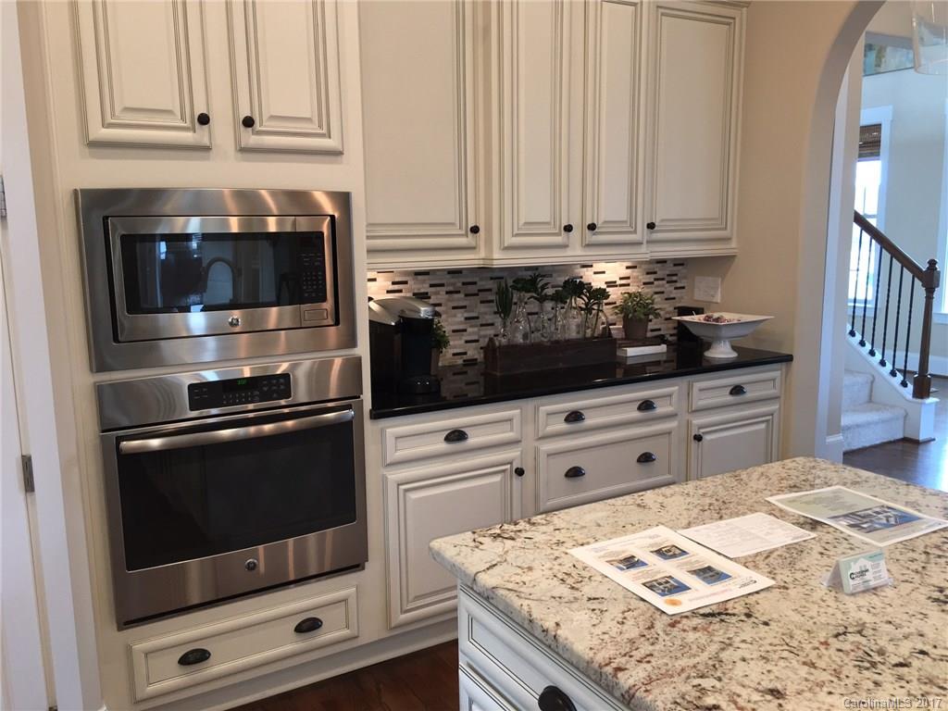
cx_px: 474
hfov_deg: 61.7
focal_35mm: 29
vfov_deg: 48.2
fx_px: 794
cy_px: 356
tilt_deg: -8.5
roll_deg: +0.1
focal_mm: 4.15
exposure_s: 1/30
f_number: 2.2
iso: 40
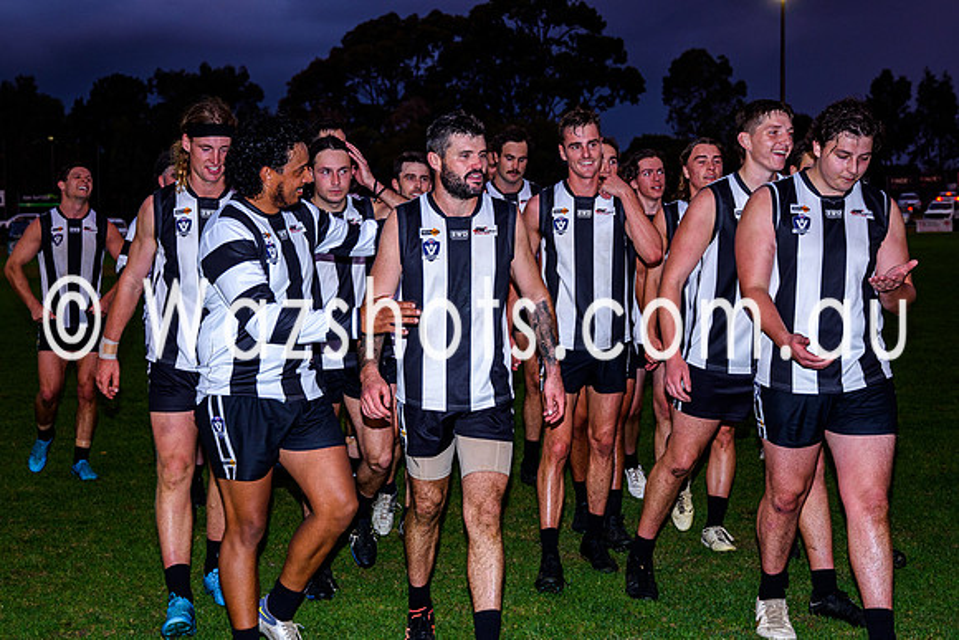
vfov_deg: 19.8
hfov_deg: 29.3
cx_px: 479
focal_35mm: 69
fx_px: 1833
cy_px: 274
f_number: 3.3
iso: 400
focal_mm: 38
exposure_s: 1/160
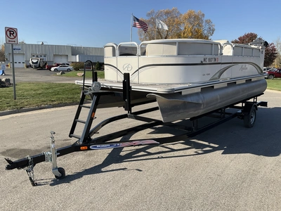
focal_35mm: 29
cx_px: 140
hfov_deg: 61.7
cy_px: 106
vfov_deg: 48.2
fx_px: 235
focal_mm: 3
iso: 25
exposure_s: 1/1626
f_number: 1.8
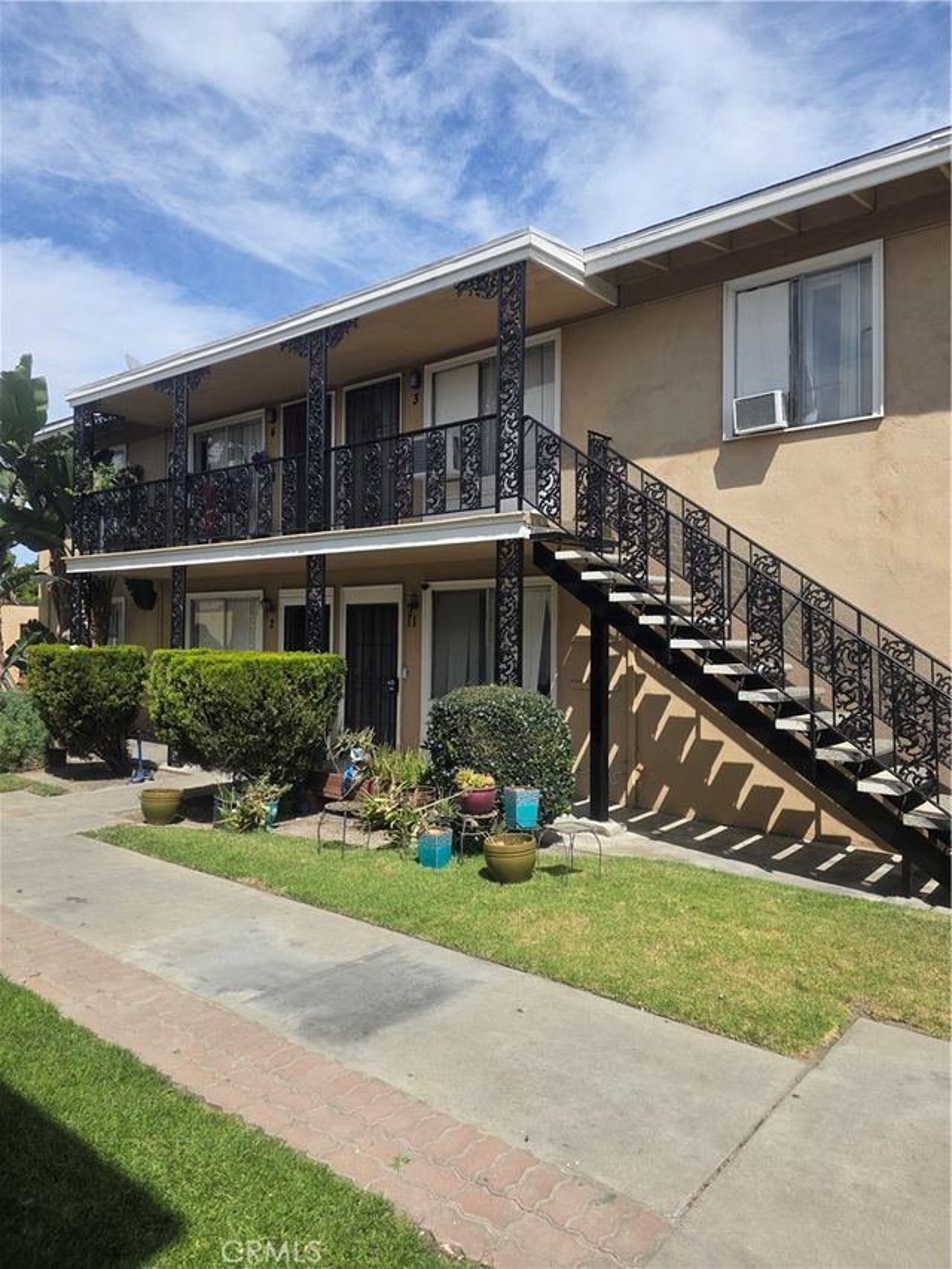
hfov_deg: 58.9
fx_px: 843
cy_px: 634
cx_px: 476
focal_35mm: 23
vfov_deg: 73.9
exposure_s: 1/6355
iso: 80
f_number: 1.7
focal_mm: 6.3
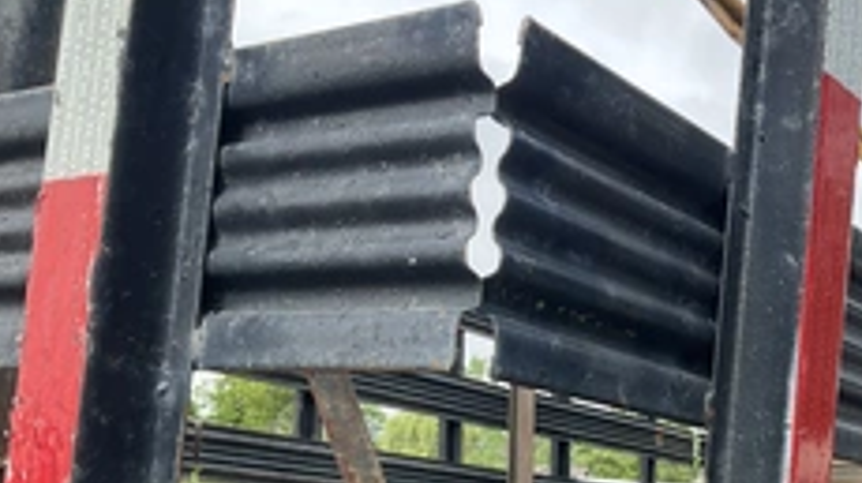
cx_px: 656
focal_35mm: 55
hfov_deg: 36.9
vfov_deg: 21.2
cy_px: 449
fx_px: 1256
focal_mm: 3
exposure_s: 1/428
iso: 25
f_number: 1.8
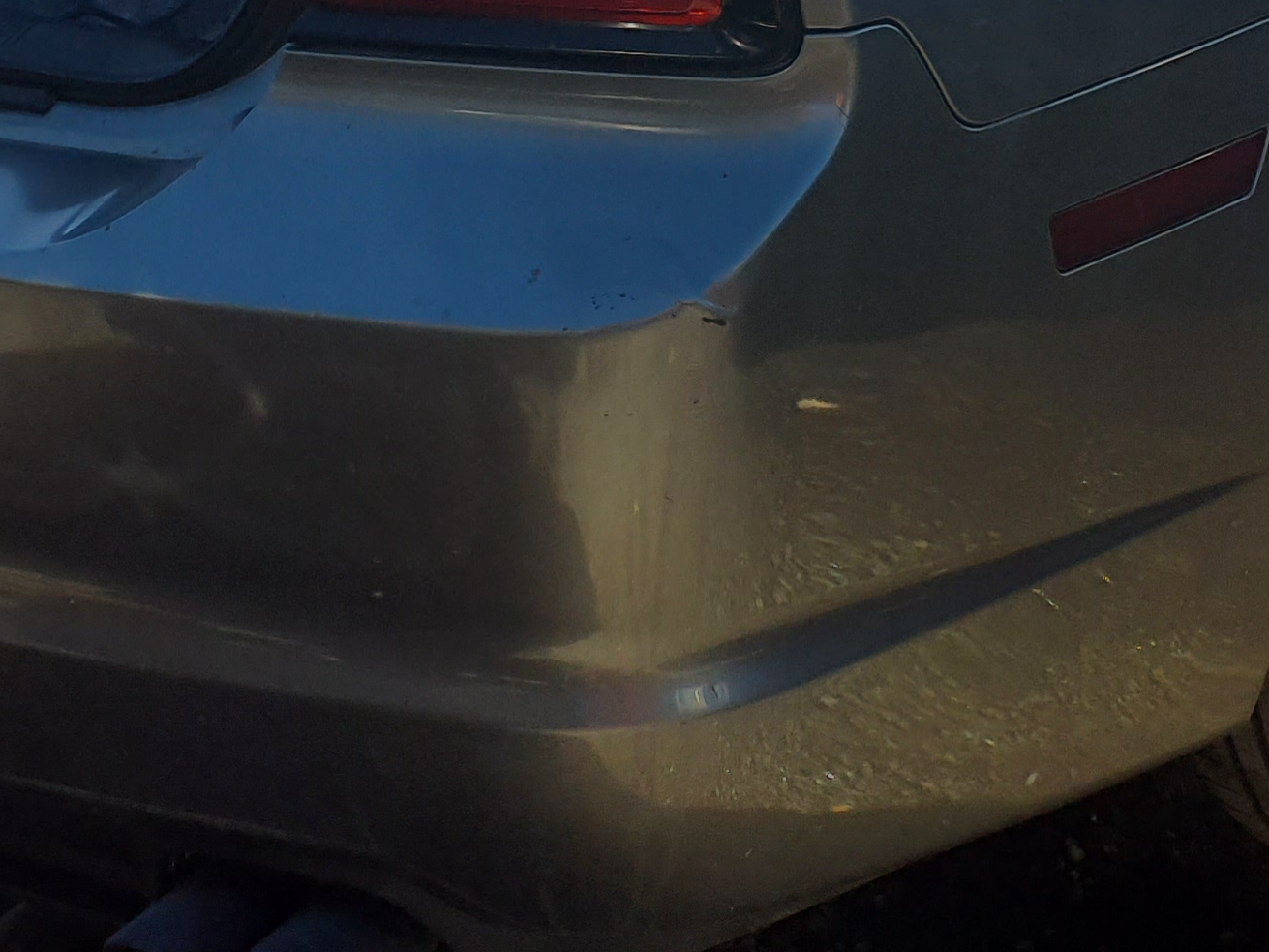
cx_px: 724
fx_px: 3116
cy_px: -121
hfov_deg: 23.0
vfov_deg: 16.8
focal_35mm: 85
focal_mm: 3.58
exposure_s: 1/1476
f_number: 1.9
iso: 40
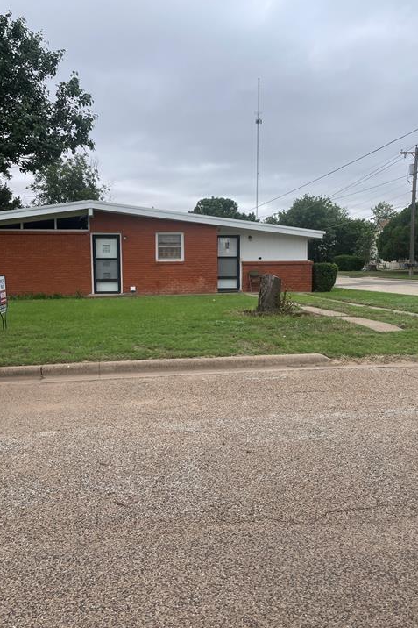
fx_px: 505
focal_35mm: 29
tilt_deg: -5.9
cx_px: 188
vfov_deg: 63.7
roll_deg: +1.1
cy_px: 320
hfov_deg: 44.9
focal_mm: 4.2
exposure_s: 1/1642
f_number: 1.6
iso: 32
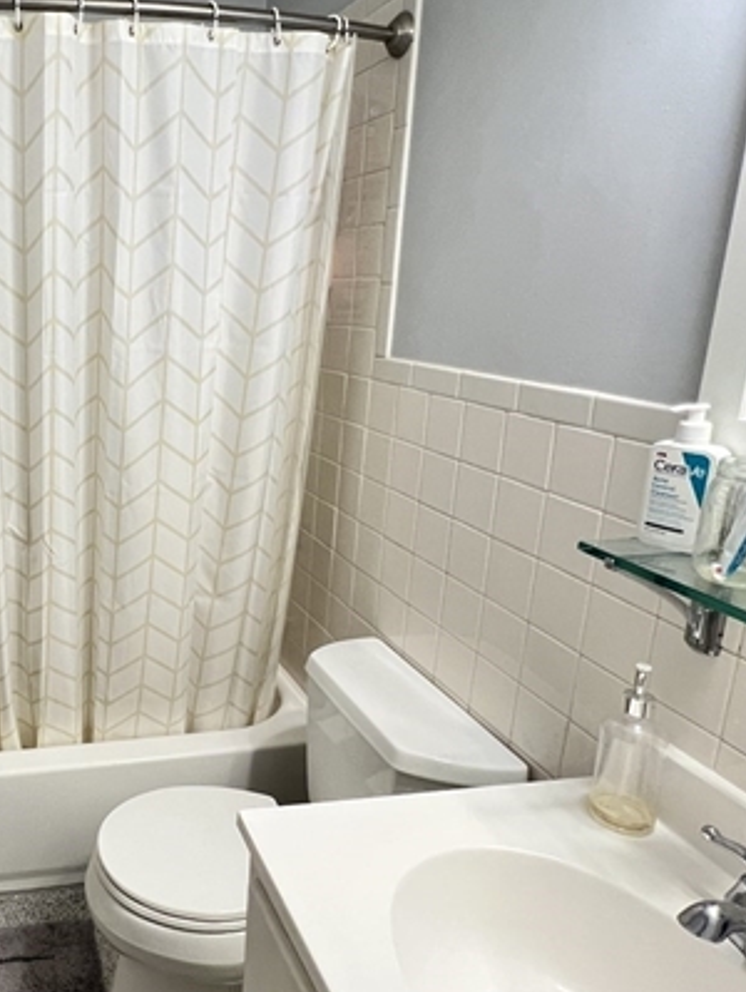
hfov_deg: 48.7
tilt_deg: -13.2
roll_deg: +0.2
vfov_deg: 69.3
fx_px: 717
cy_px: 472
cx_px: 65
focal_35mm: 25
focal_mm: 1.57
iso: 200
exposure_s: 1/60
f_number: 1.8
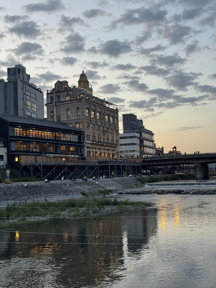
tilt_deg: +4.3
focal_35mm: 48
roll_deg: +2.2
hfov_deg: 30.3
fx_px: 399
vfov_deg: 39.7
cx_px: 108
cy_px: 144
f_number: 1.78
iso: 100
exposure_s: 1/90
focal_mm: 6.76
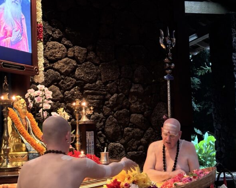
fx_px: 461
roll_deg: +2.1
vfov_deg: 23.1
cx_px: 118
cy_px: 91
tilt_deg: +5.1
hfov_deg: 28.7
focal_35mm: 66
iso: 400
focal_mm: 5.96
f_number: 1.6
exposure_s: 1/17
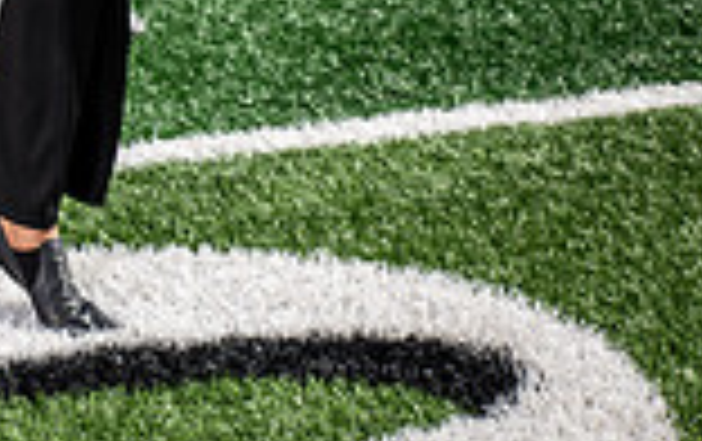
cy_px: -526
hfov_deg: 15.9
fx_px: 2472
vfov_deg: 9.4
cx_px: 45
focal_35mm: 129
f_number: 7.1
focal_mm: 44
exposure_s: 1/400
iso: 125
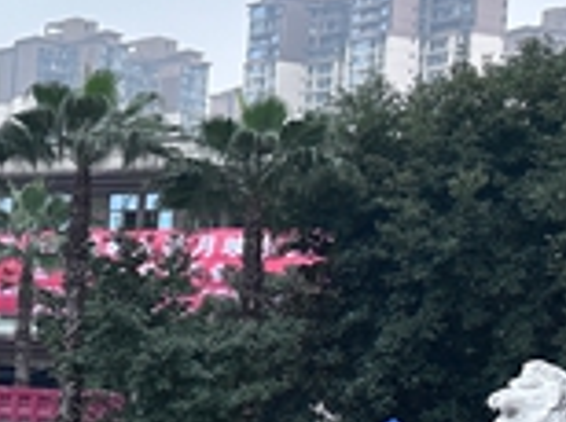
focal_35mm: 100
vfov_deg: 14.6
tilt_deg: +0.8
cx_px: -448
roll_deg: -3.2
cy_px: 352
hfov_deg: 16.5
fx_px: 1633
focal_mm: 6.86
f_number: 1.78
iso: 80
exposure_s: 1/1083
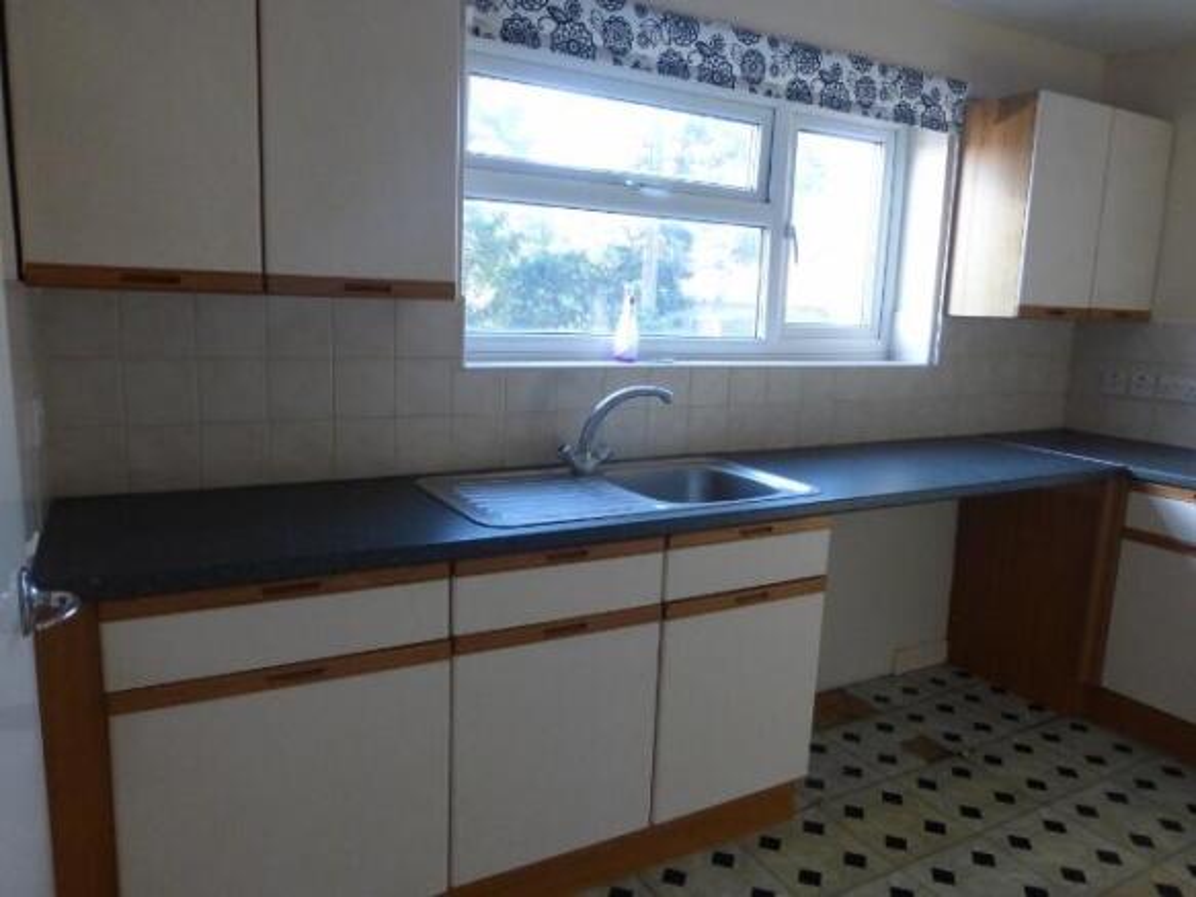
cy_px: 448
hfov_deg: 71.6
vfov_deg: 56.8
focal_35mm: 24
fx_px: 829
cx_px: 598
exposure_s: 1/60
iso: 400
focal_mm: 4.3
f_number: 3.3
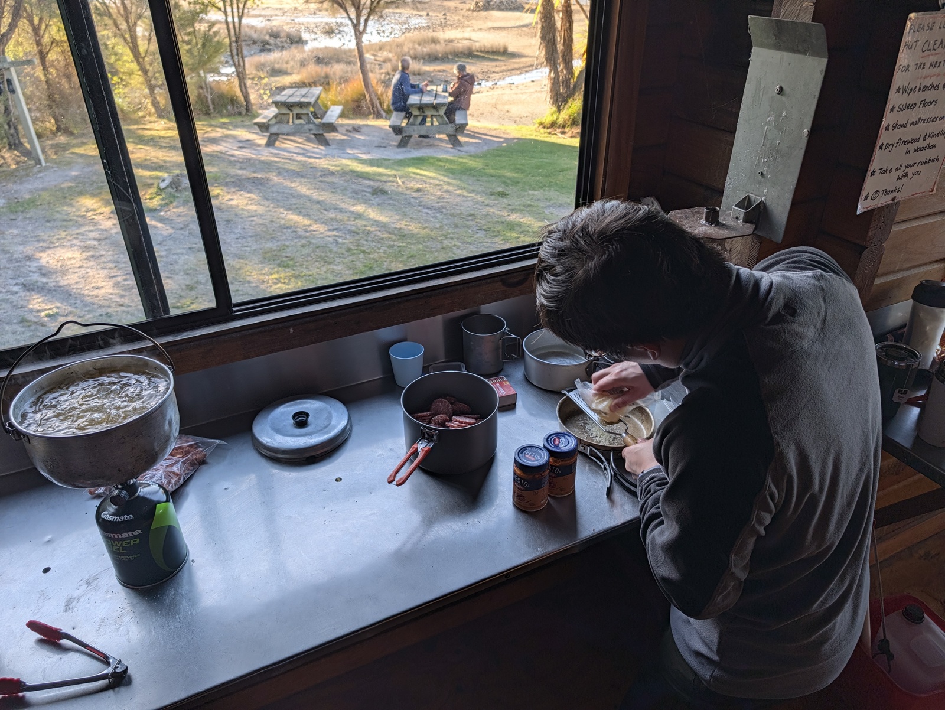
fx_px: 656
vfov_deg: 56.9
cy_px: 355
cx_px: 472
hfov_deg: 71.6
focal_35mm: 24
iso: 28
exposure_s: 1/137
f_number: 1.68
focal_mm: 6.9
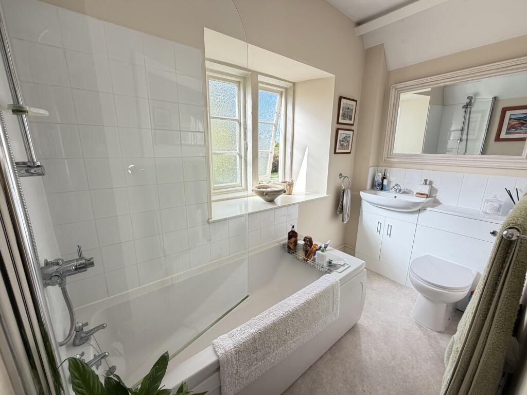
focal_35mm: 14
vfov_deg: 85.7
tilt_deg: -13.6
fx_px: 213
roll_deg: -1.1
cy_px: 198
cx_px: 264
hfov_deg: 102.1
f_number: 2.2
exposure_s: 1/121
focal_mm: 2.22
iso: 125
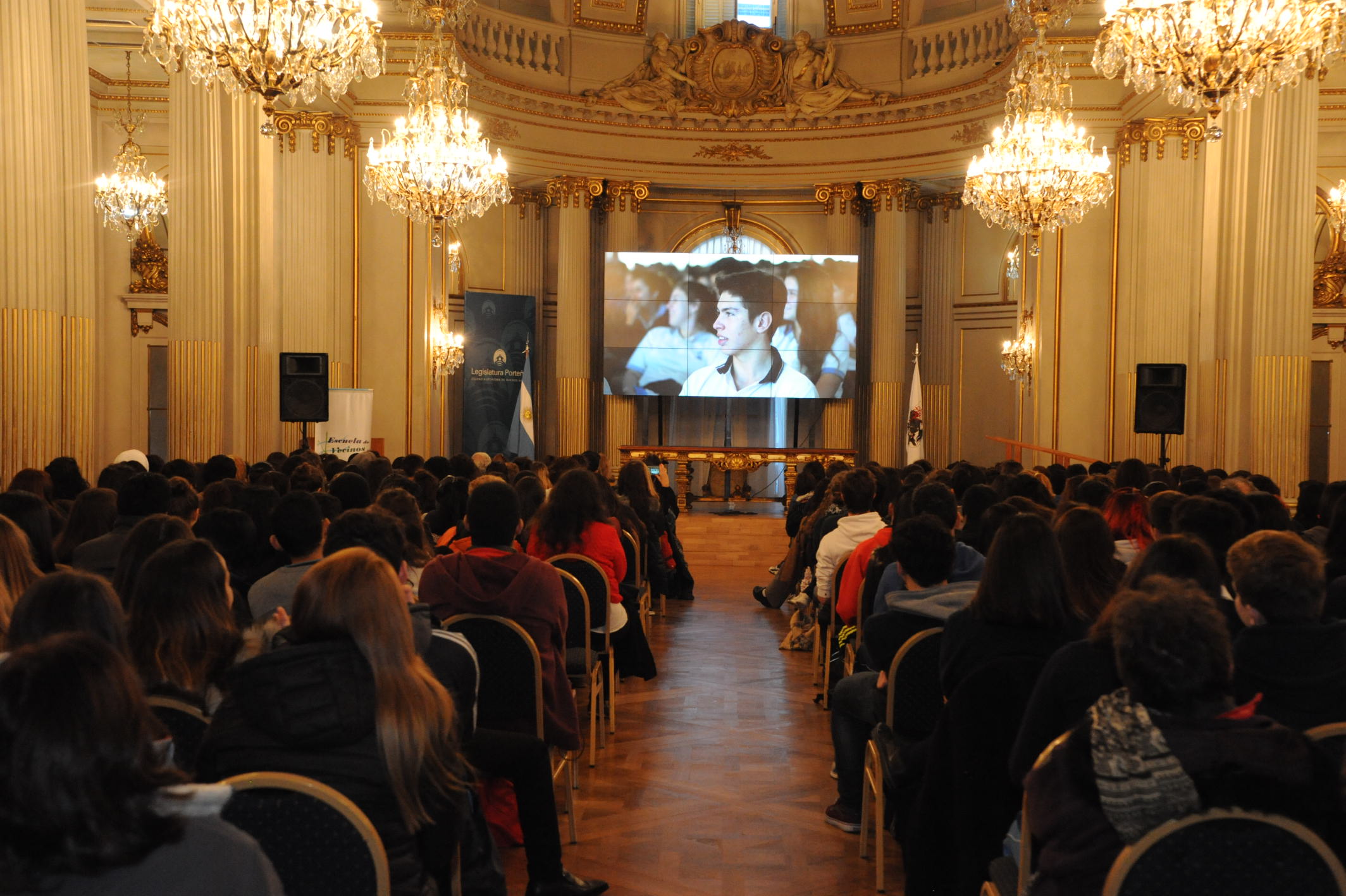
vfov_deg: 28.0
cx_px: 673
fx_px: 1793
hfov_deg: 41.1
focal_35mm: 48
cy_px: 448
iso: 5000
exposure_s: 1/100
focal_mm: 48
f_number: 5.6
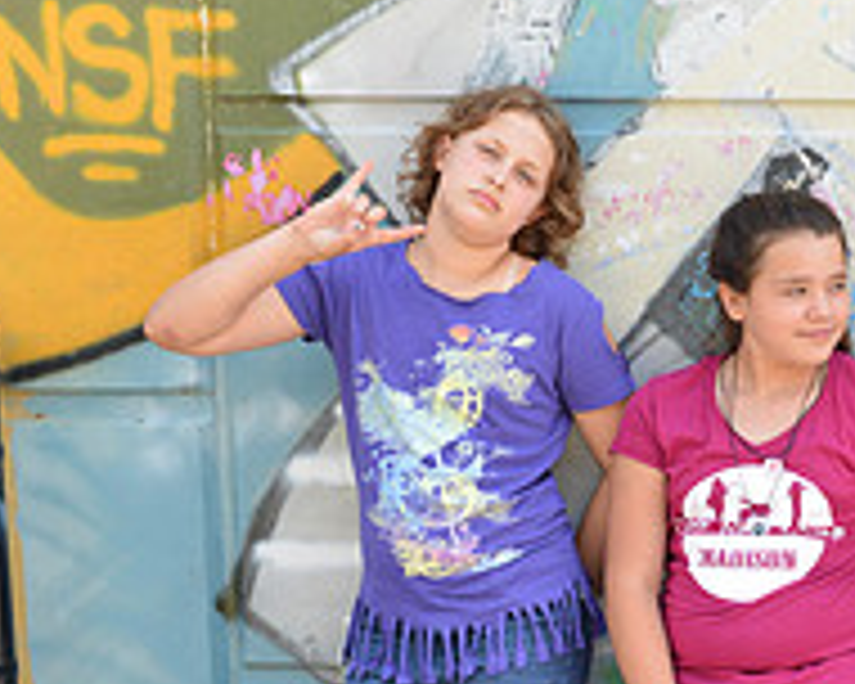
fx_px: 2252
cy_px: 583
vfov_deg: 17.1
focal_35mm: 89
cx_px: 981
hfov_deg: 20.3
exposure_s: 1/125
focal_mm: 31
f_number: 5.6
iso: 125
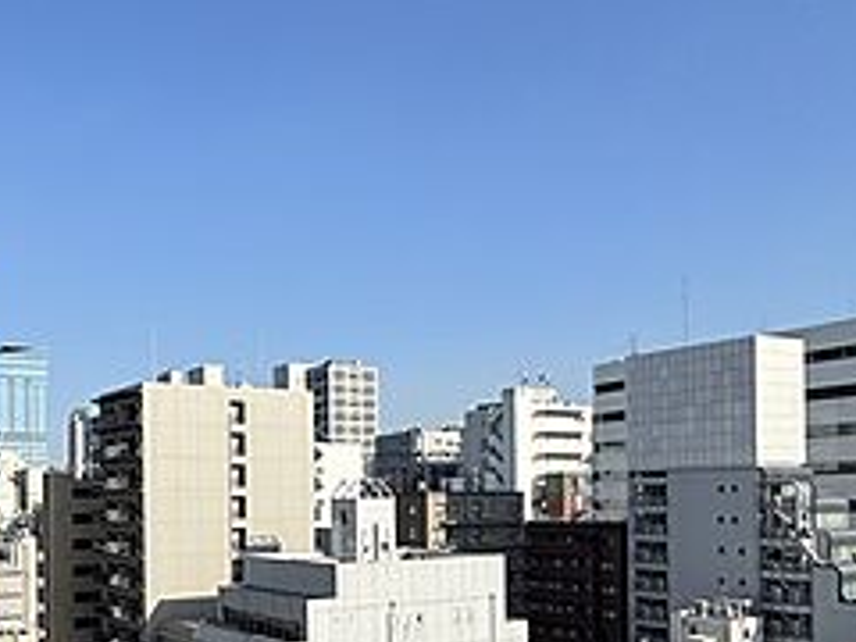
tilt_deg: +0.1
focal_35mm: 35
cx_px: 125
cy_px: 501
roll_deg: +1.2
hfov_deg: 48.4
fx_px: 865
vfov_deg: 39.3
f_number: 2.2
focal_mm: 2.22
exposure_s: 1/1927
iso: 50
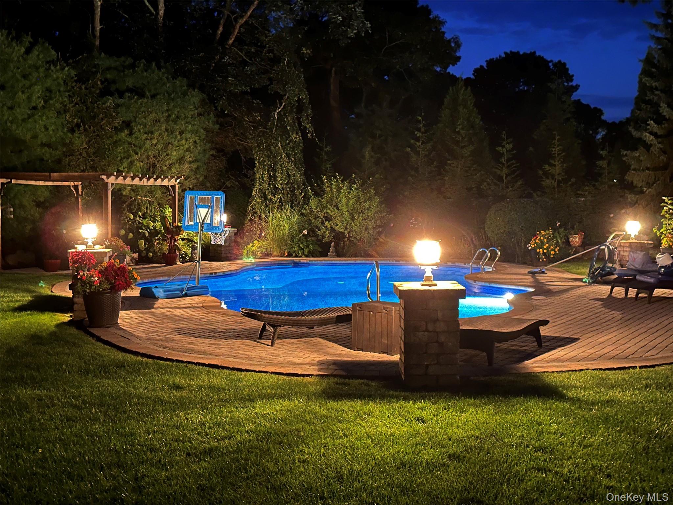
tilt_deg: -3.4
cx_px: 336
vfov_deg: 30.3
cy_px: 252
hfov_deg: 39.7
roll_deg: -1.0
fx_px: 933
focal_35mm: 48
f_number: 1.78
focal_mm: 6.86
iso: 400
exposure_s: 1/2
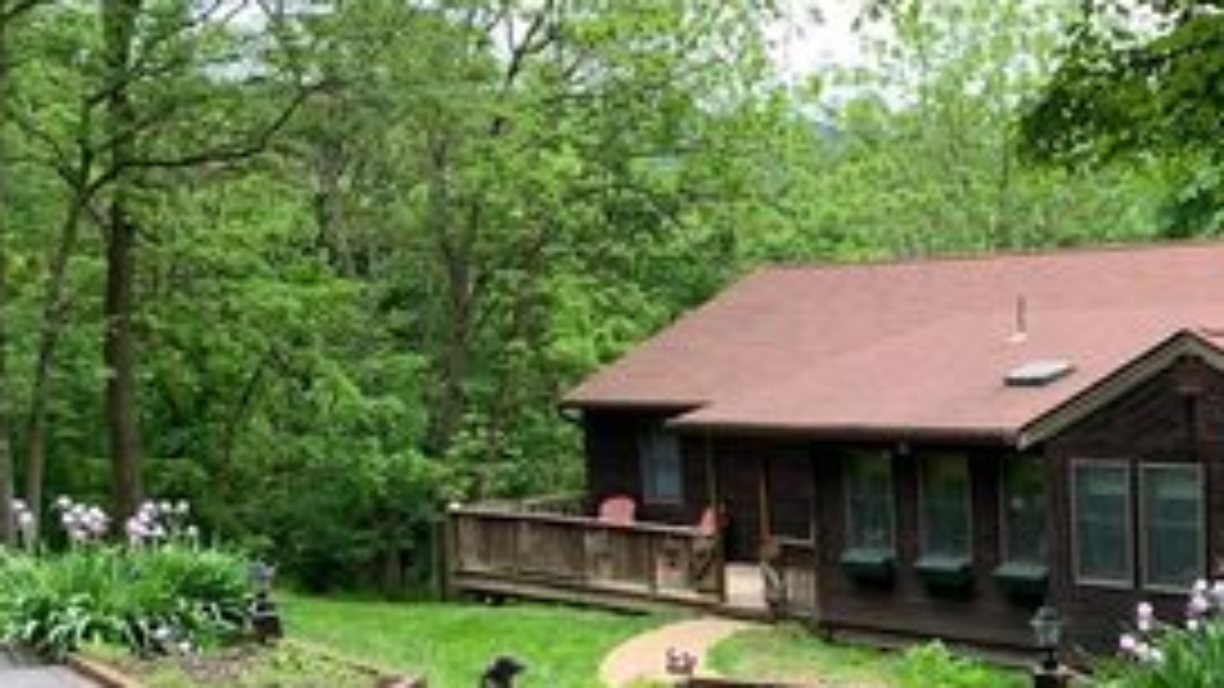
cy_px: 618
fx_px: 1688
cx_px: 1107
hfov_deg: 37.2
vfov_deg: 22.5
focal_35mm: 52
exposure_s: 1/121
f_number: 1.8
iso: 32
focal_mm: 4.25
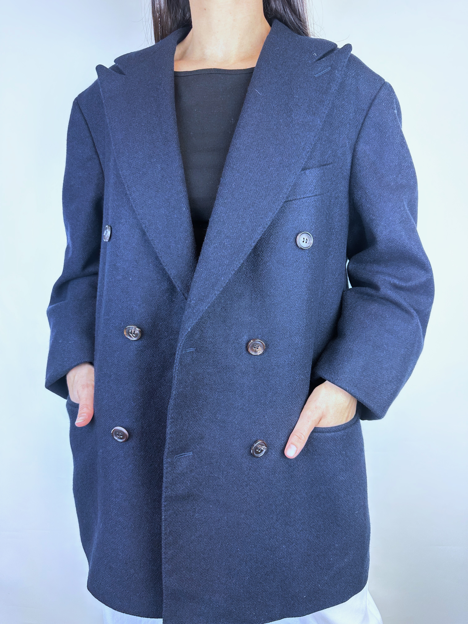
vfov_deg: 71.6
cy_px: 312
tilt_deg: -5.4
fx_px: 433
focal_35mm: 24
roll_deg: -1.1
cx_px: 234
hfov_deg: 56.8
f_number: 1.78
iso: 100
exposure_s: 1/100
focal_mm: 6.86
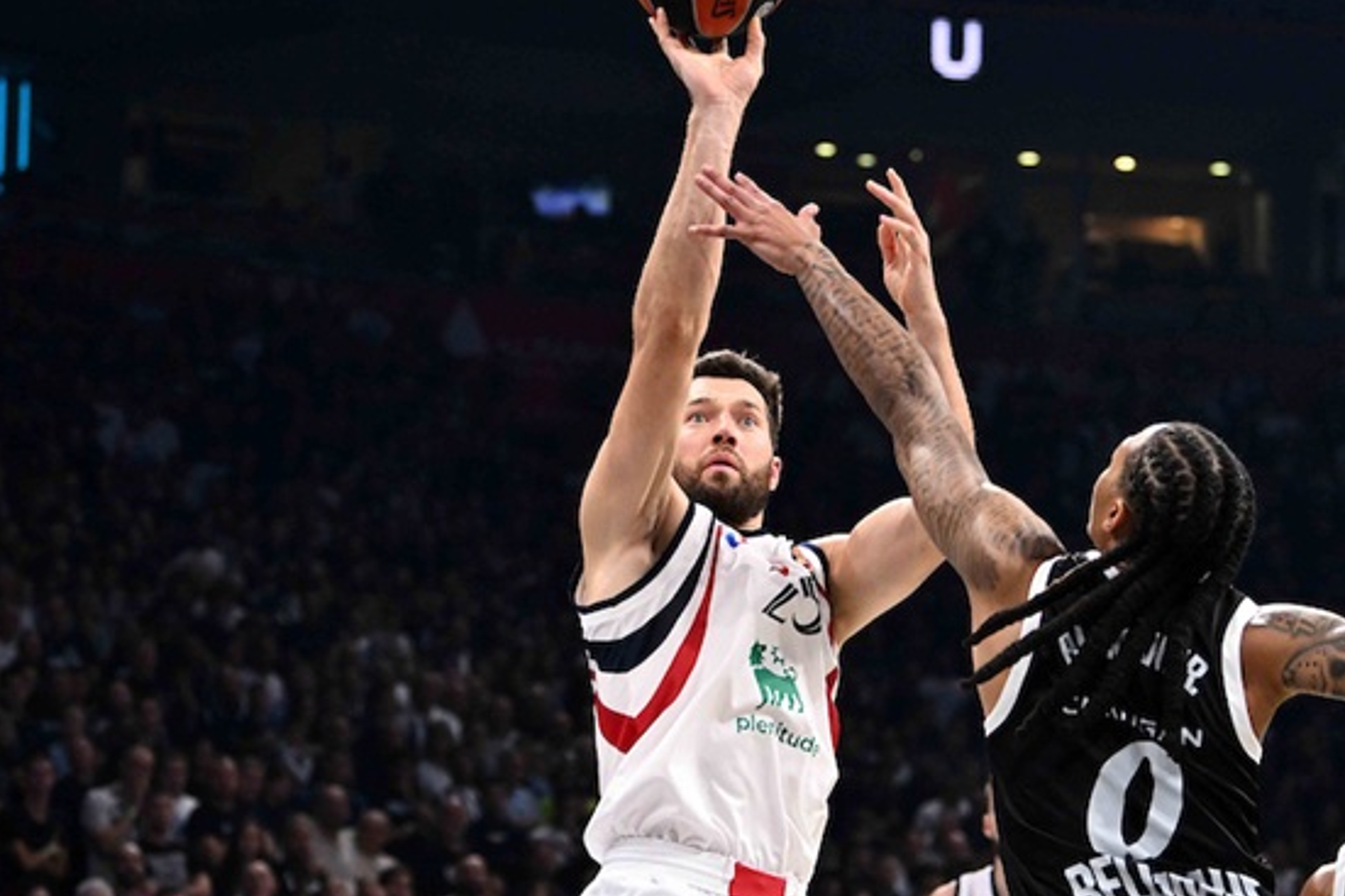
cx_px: 945
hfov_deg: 16.1
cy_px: 613
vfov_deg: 10.8
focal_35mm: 127
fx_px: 4743
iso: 2500
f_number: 3.2
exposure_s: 1/2000
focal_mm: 70
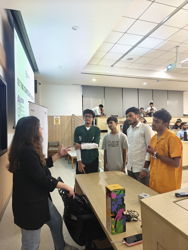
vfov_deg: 73.9
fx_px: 167
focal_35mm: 23
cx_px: 94
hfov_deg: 58.9
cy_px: 125
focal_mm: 6.06
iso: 800
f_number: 1.69
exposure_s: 1/50
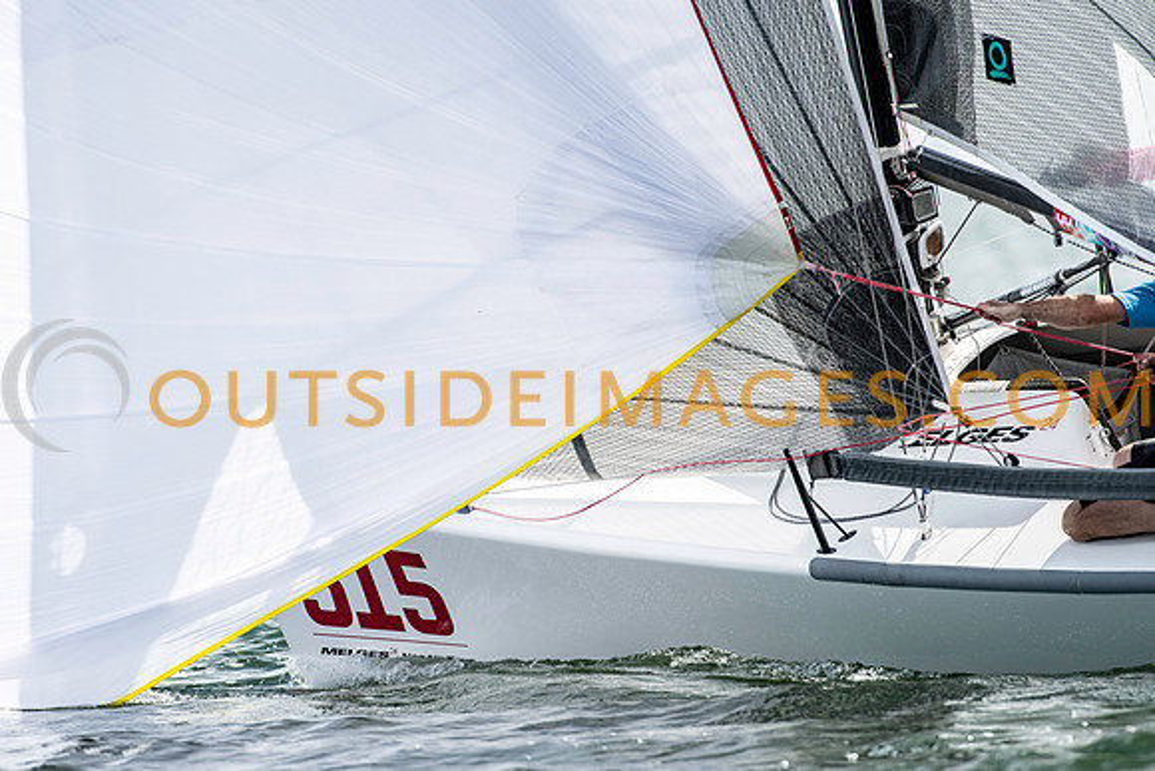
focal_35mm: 600
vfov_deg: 2.3
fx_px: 19254
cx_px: 578
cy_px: 386
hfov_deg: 3.4
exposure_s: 1/2000
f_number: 5
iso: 320
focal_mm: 400
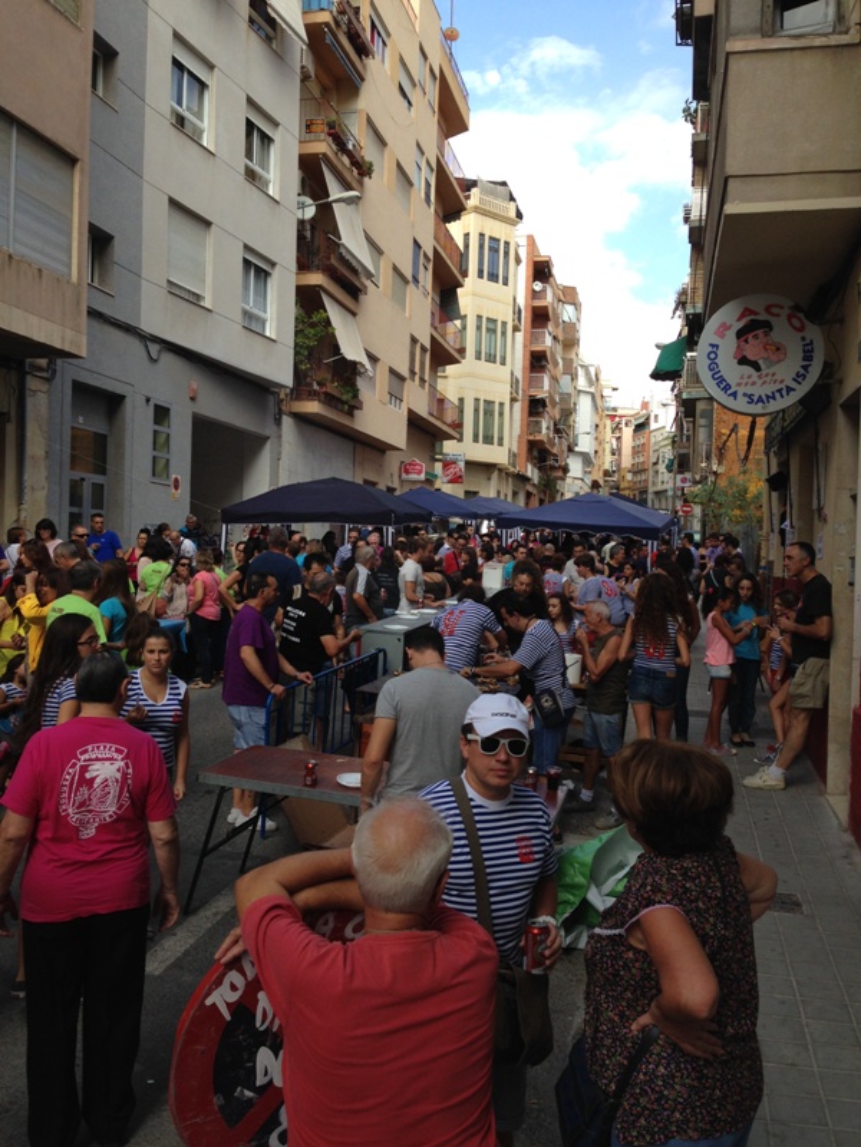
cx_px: 430
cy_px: 574
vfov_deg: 55.4
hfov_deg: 42.9
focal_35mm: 33
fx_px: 1094
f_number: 2.4
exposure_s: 1/763
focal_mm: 4.12
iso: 50
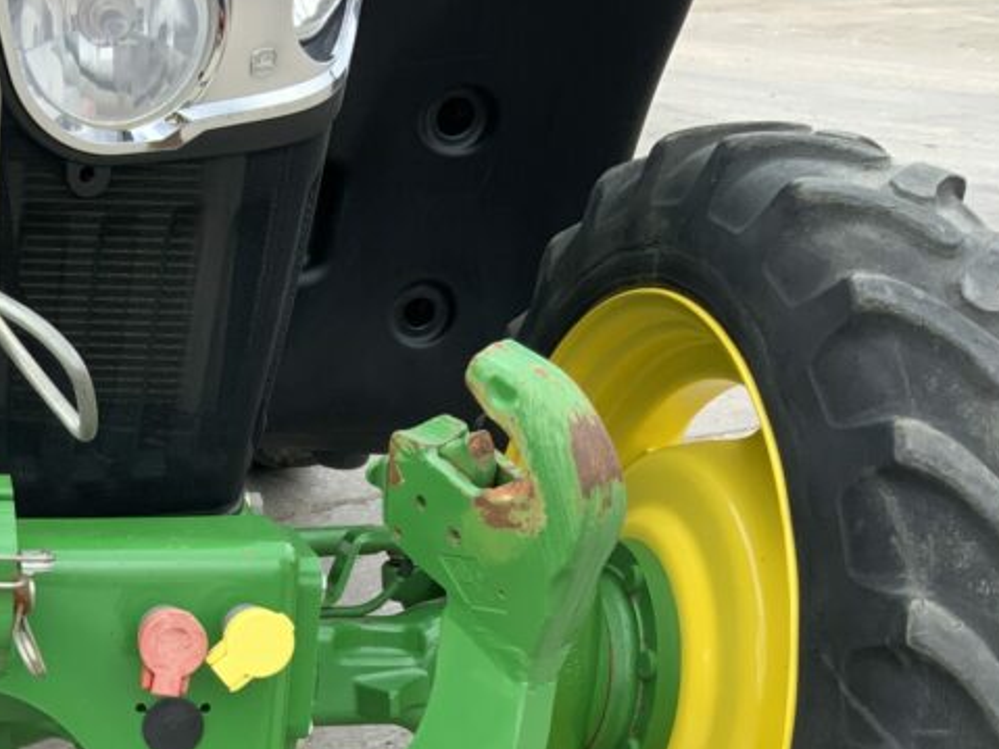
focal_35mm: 62
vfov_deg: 22.5
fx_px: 1789
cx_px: 27
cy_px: 782
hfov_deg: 29.4
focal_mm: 3
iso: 16
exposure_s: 1/237
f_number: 1.8
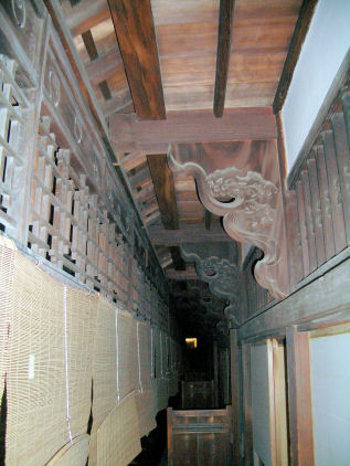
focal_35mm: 35
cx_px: 175
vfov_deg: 52.6
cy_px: 233
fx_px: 471
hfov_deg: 40.7
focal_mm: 5.8
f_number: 2.6
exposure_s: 1/60
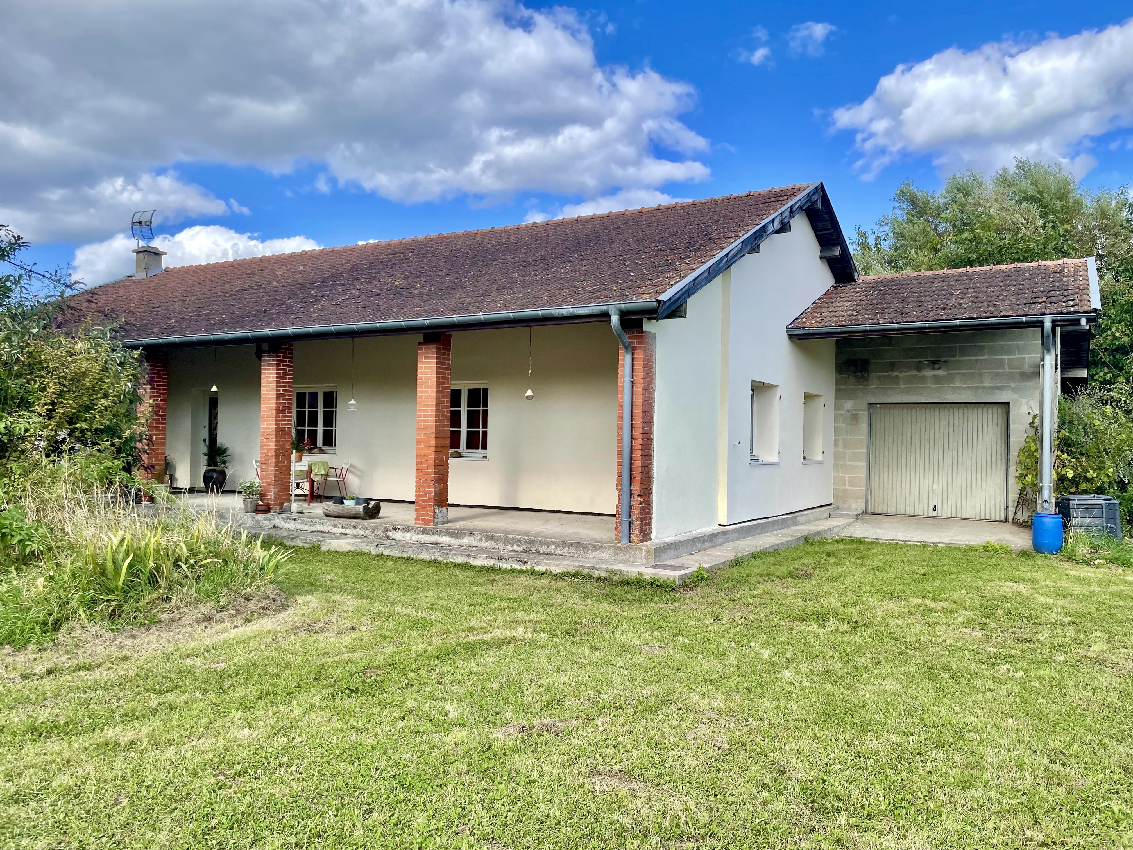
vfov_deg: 53.1
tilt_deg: +0.1
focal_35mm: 26
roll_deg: -1.3
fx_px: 851
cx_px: 566
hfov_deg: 67.3
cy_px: 425
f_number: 1.6
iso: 32
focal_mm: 4.2
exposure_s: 1/1319
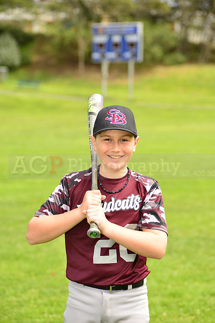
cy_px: 162
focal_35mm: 116
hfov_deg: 11.8
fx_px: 1038
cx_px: 108
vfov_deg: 17.6
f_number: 5
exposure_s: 1/250
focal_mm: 116
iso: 100
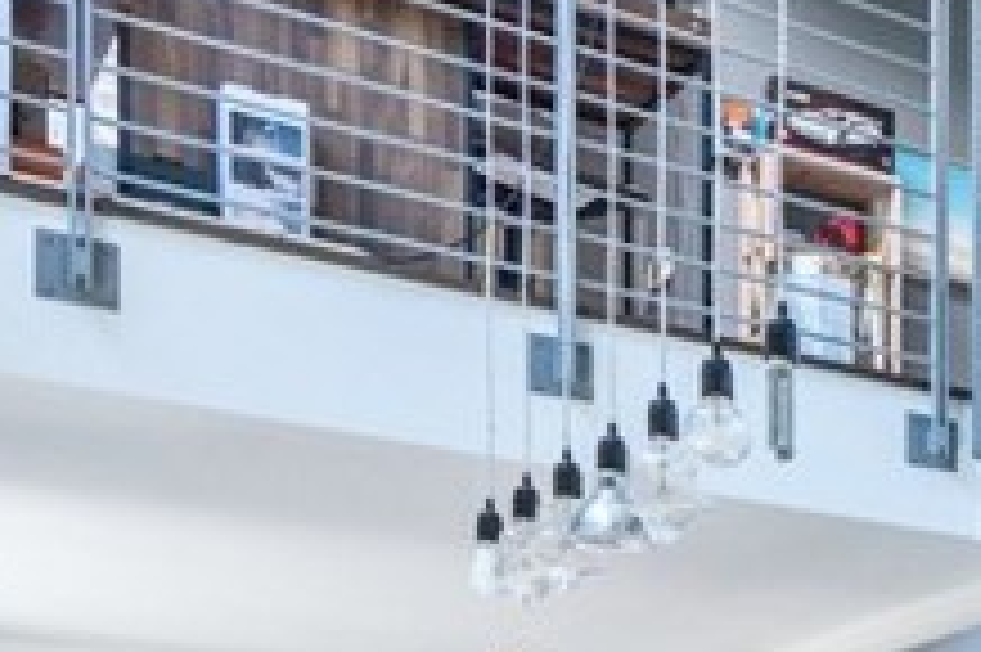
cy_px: 1043
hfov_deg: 20.0
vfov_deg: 16.2
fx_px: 2042
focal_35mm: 75
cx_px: 1746
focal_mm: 16
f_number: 3.5
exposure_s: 1/50
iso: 125
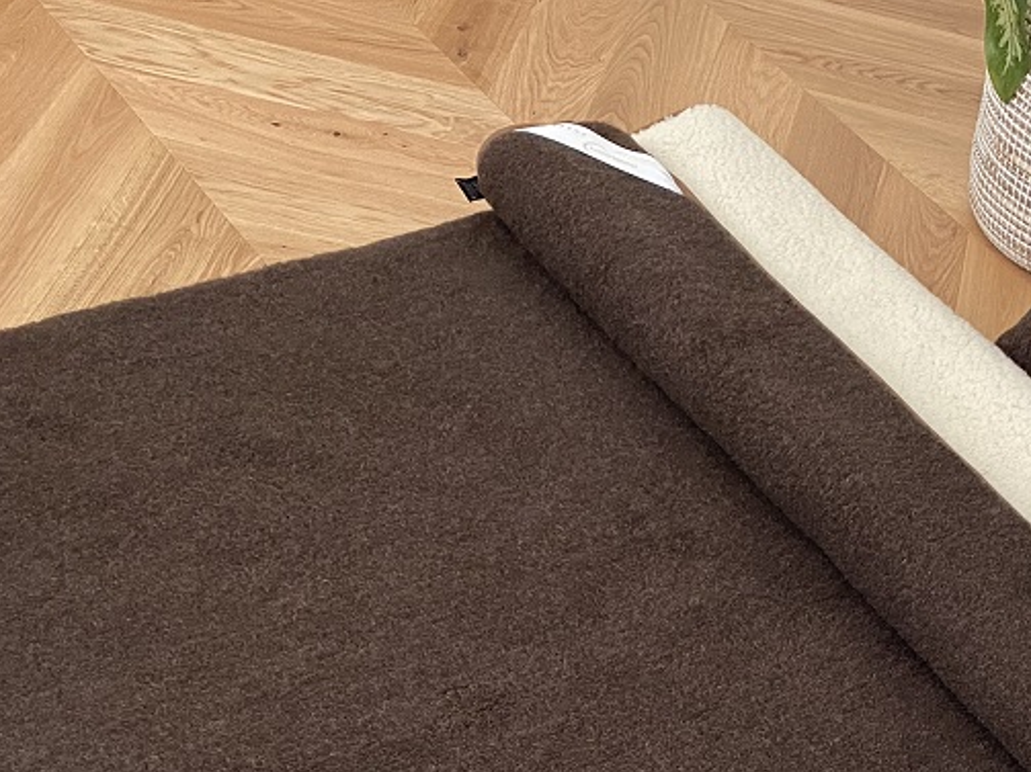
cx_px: 885
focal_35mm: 62
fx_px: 1846
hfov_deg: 30.1
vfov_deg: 21.9
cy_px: 919
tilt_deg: -50.8
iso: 160
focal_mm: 4.25
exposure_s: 1/60
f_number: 1.8
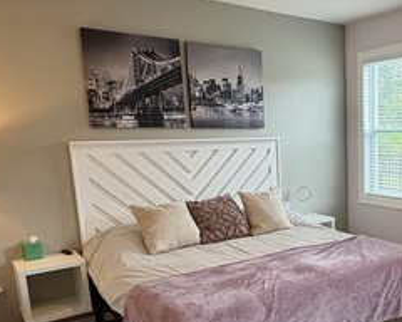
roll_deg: +1.3
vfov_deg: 38.7
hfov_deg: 44.2
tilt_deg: -10.3
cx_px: 353
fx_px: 452
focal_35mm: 38
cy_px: 216
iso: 125
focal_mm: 2.22
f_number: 2.2
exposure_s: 1/60
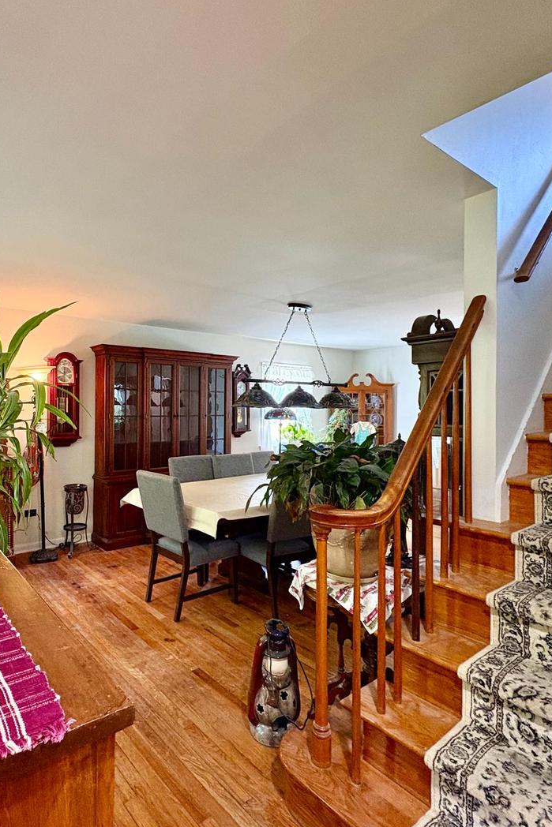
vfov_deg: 84.0
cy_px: 409
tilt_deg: +1.5
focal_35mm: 20
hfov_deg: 60.7
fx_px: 460
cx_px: 193
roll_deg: -0.3
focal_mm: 2.22
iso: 400
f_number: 2.2
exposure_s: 1/60
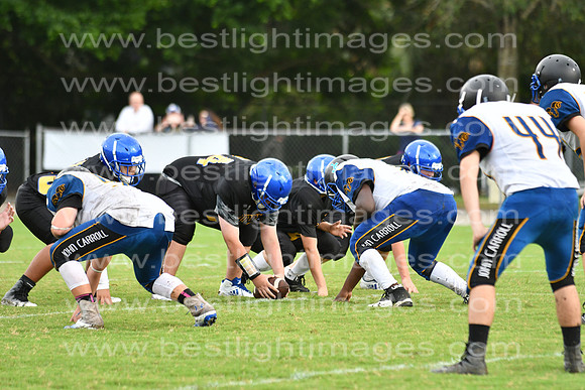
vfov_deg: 6.5
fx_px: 3413
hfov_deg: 9.8
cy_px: 195
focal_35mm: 210
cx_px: 292
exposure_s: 1/1600
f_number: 3.5
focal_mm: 140
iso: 800
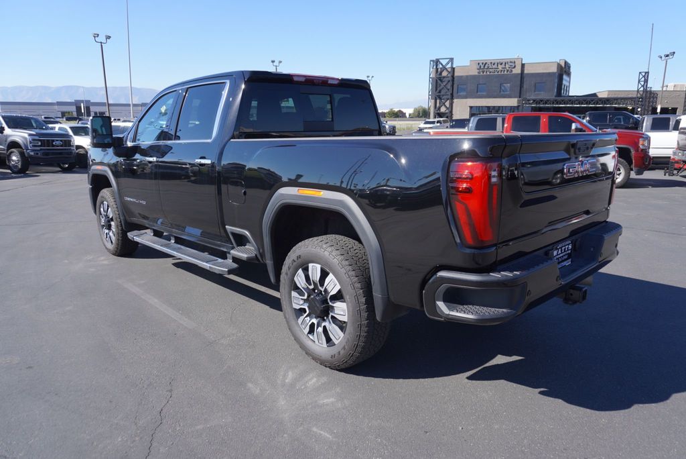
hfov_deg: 70.4
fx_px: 486
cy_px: 230
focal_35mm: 26
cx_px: 343
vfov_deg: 50.5
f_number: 4.5
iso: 100
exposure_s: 1/400
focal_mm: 17
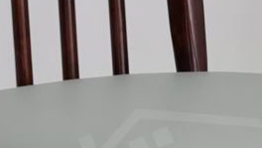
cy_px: 170
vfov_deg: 6.9
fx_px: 1224
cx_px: 166
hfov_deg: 12.2
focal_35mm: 176
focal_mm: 7
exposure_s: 1/100
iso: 64
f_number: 1.8
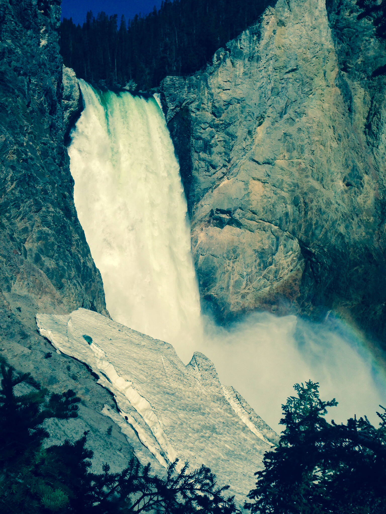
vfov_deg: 55.4
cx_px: 193
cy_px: 257
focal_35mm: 33
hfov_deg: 42.9
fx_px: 491
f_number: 2.4
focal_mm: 4.12
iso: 50
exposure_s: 1/6024
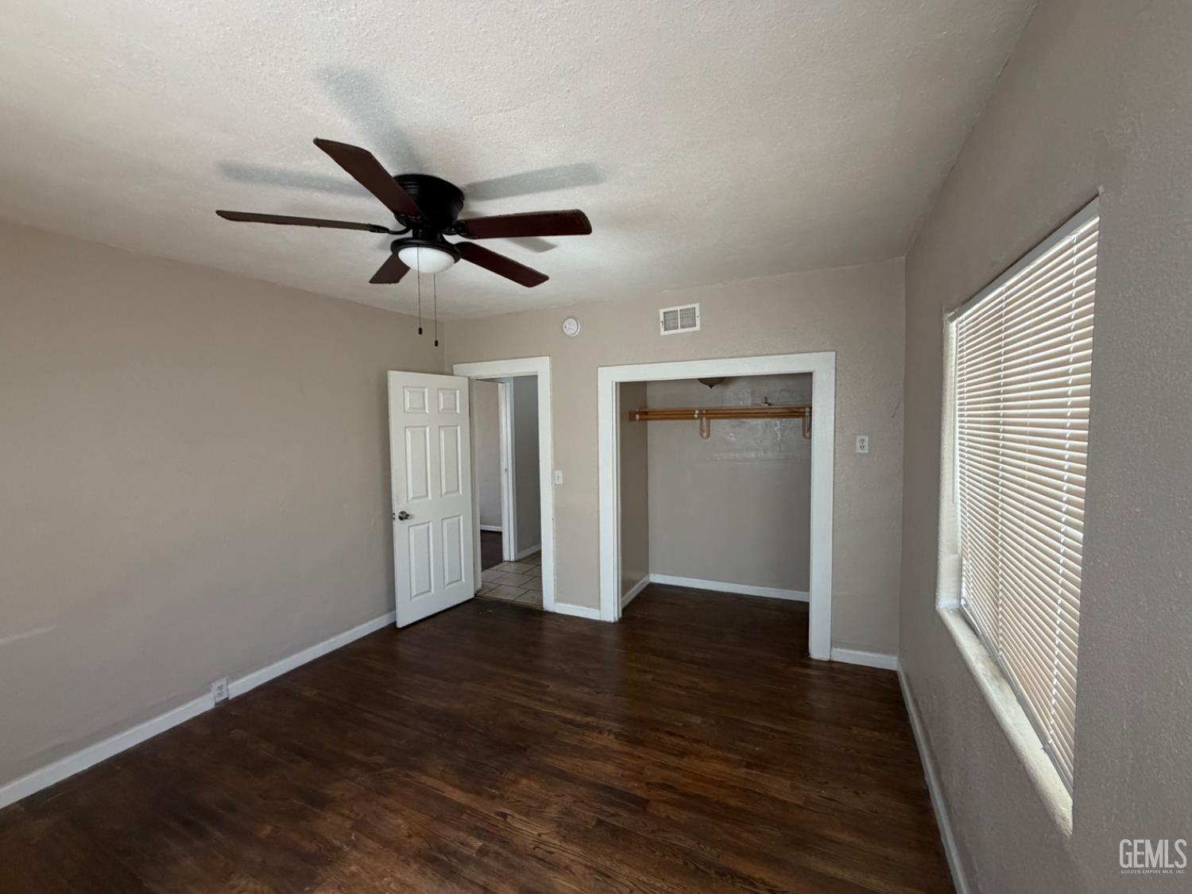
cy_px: 447
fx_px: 482
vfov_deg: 85.7
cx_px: 596
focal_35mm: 14
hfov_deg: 102.1
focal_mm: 2.22
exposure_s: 1/93
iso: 320
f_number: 2.2
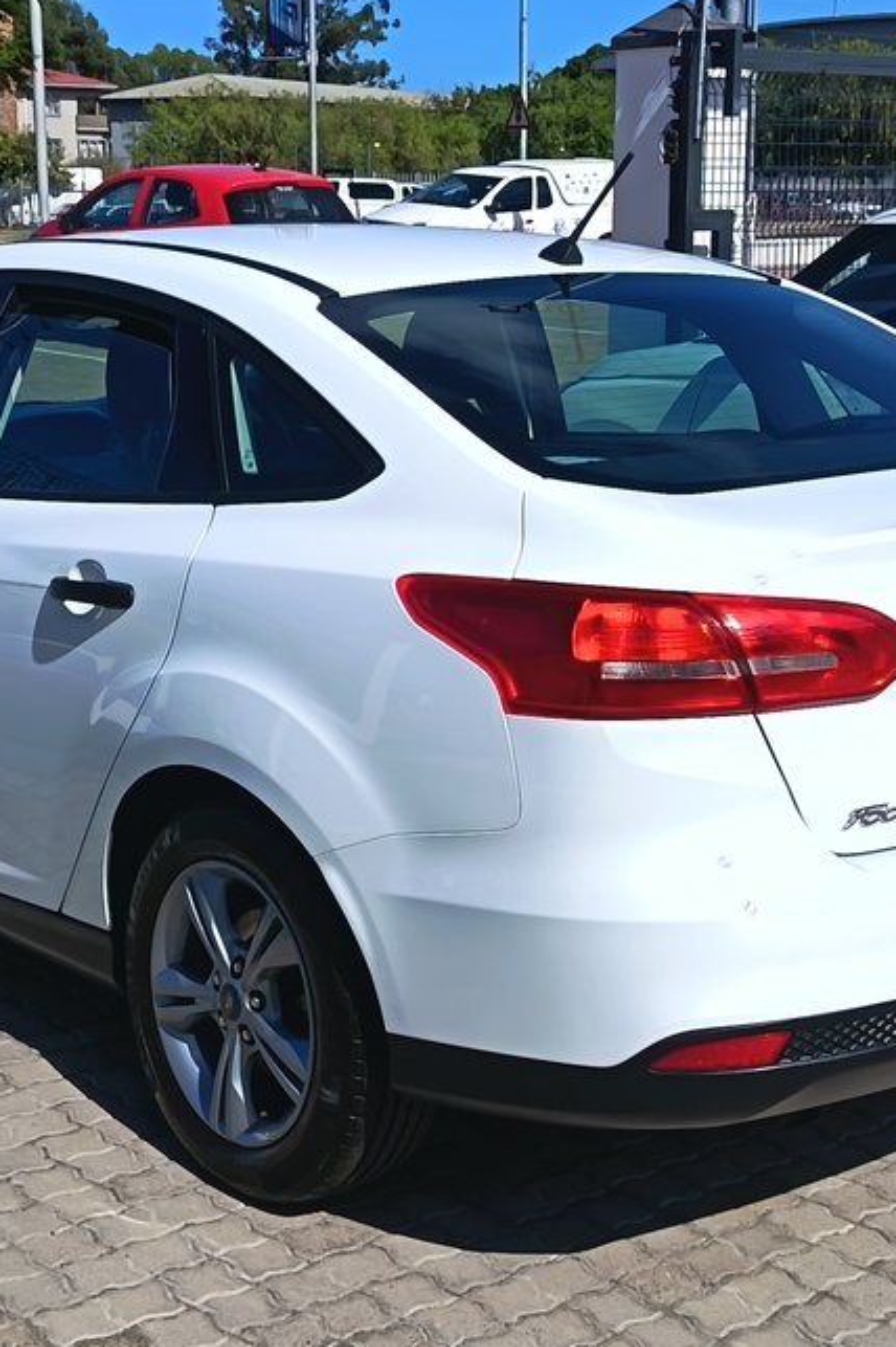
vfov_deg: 34.5
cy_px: 681
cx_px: 417
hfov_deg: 23.4
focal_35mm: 58
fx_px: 2167
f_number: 1.75
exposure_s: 1/1587
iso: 101
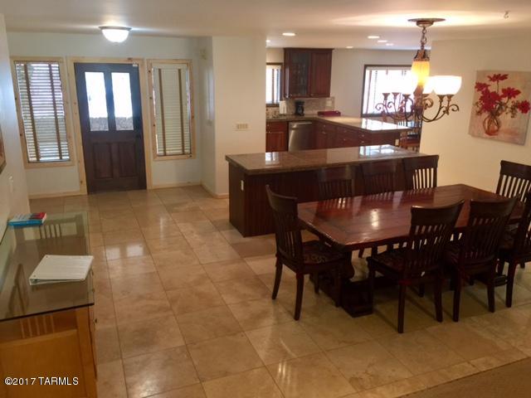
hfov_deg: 61.7
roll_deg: +0.5
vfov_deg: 48.2
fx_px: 445
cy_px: 199
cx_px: 266
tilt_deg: -16.2
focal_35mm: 29
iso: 50
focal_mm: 4.15
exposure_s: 1/15
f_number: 2.2
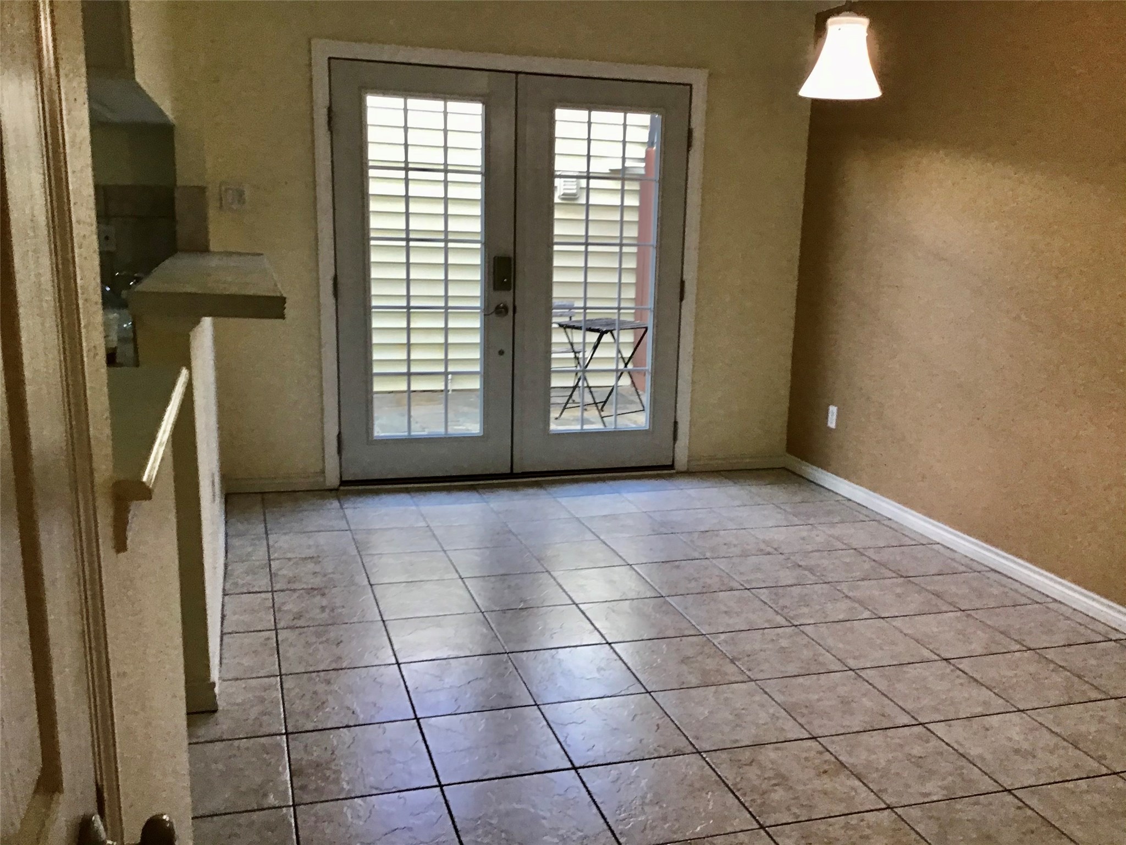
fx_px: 1008
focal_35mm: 31
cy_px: 422
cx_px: 563
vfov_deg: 45.4
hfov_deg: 58.4
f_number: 2.4
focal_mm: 3.3
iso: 40
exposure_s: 1/30
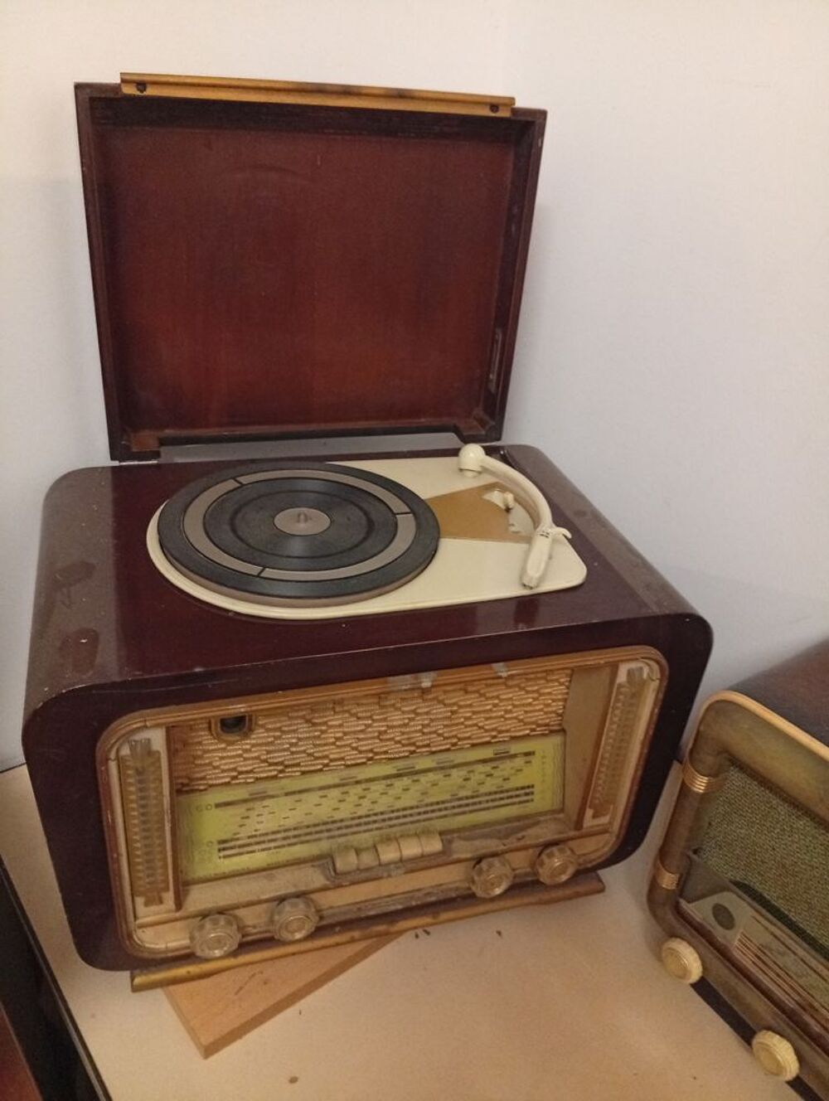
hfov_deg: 51.5
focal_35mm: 27
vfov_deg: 65.2
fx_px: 860
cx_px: 414
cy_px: 550
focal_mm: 3.84
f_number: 1.8
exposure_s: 1/20
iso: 728
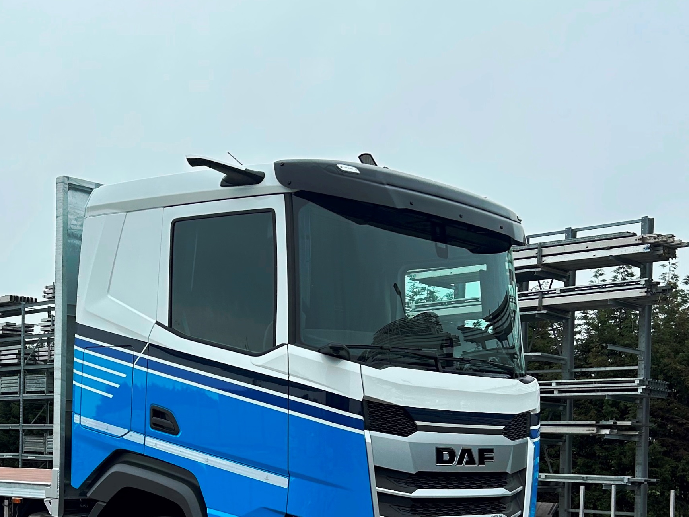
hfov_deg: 39.9
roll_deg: -0.7
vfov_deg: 30.4
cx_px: 225
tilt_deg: +0.2
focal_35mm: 47
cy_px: 378
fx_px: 935
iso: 50
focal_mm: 5.7
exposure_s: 1/2008
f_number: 1.5
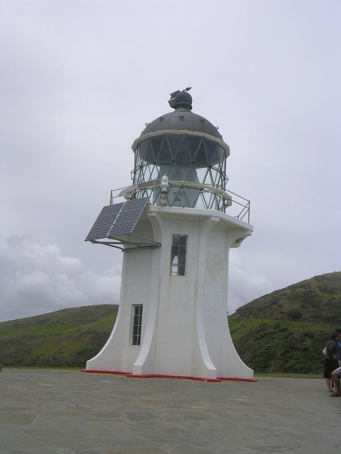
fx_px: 499
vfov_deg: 49.0
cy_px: 227
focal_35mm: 38
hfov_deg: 37.7
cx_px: 170
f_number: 5.6
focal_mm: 5.8
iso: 50
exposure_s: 1/690
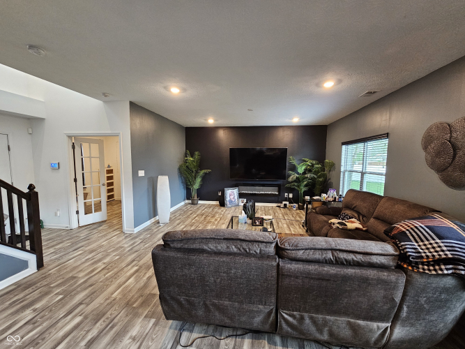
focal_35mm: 13
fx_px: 175
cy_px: 174
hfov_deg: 106.2
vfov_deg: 89.9
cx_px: 232
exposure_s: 1/30
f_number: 2.2
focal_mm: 2.2
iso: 400
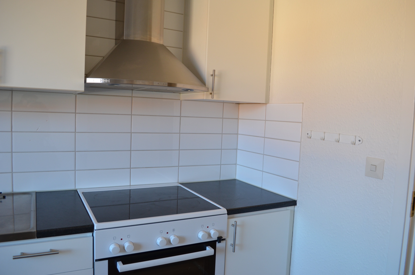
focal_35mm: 27
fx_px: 311
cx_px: 208
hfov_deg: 67.5
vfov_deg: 47.7
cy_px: 138
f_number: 4.5
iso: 400
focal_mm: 18
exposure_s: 1/80
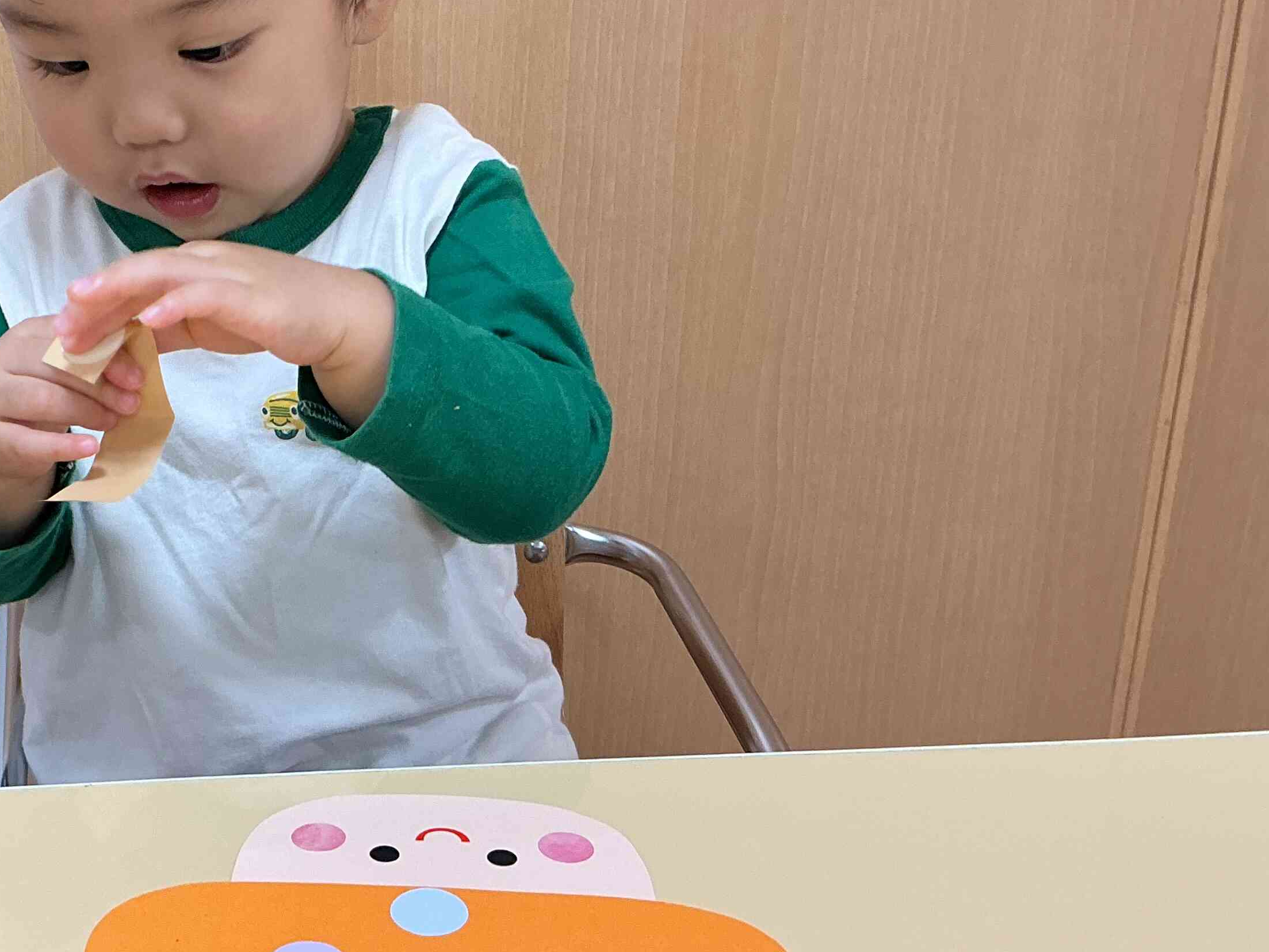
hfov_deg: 35.3
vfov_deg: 27.5
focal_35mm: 53
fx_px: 1943
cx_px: 295
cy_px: 424
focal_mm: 3
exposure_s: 1/60
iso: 64
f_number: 1.8
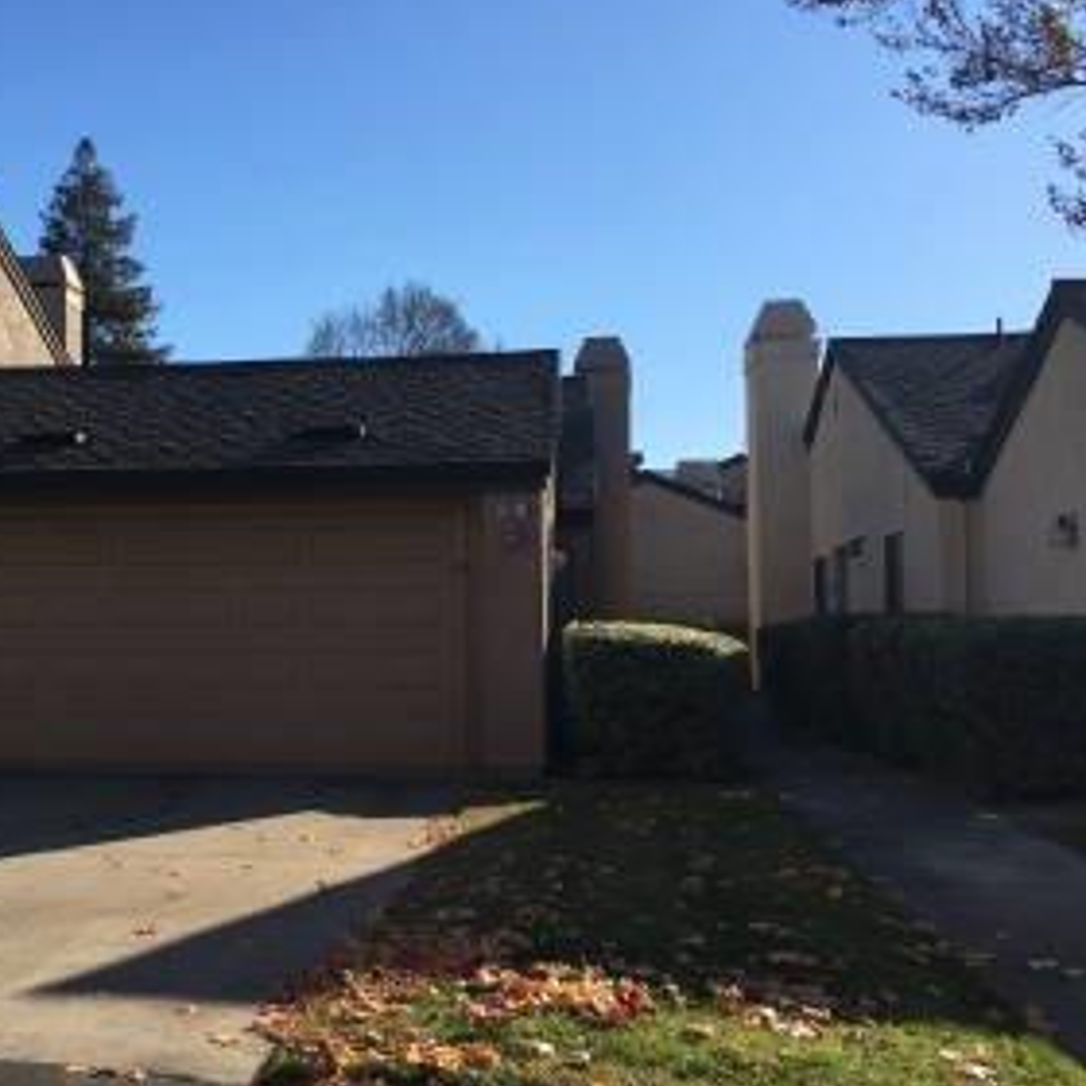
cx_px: 283
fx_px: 1562
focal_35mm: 44
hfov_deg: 37.5
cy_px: 551
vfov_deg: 38.3
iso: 25
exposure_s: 1/1261
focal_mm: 4.15
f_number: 2.2
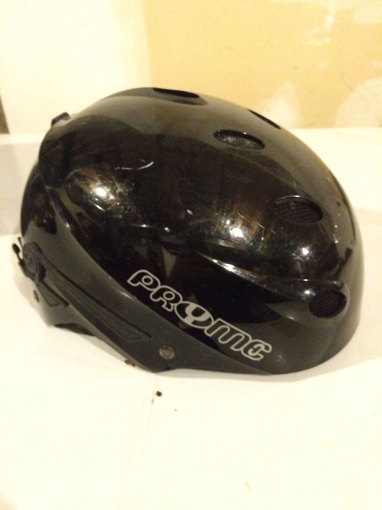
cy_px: 255
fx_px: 427
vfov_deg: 61.7
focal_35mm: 29
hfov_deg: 48.2
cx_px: 191
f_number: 2.2
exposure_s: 1/15
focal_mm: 4.15
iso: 640
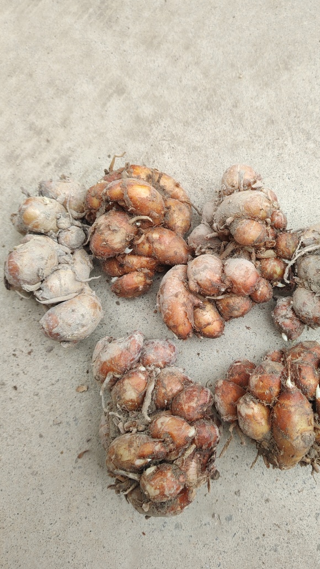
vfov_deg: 71.9
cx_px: 212
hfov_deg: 43.8
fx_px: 392
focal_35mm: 26
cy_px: 286
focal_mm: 5.25
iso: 50
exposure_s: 1/100
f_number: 1.8
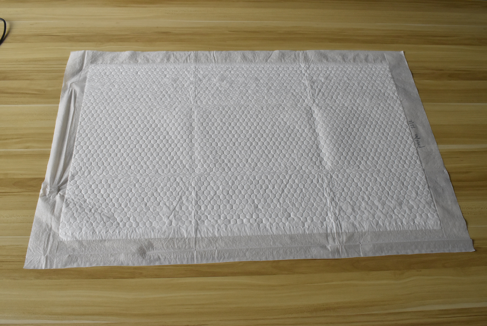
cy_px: 163
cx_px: 244
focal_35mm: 33
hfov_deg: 57.2
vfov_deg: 40.0
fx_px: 447
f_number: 9
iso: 1600
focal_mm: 22
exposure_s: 1/500
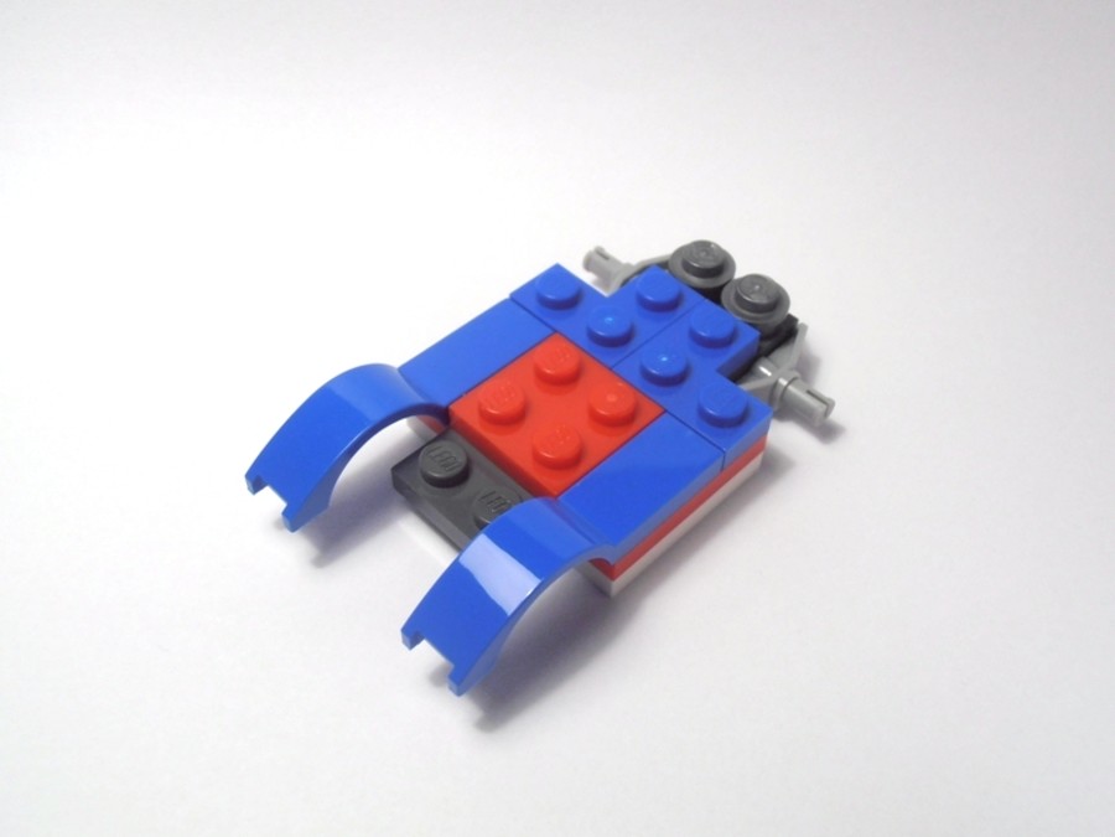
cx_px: 558
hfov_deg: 50.1
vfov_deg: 38.7
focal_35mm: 37
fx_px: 1192
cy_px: 418
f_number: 3.9
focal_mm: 6.61
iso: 80
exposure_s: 1/100
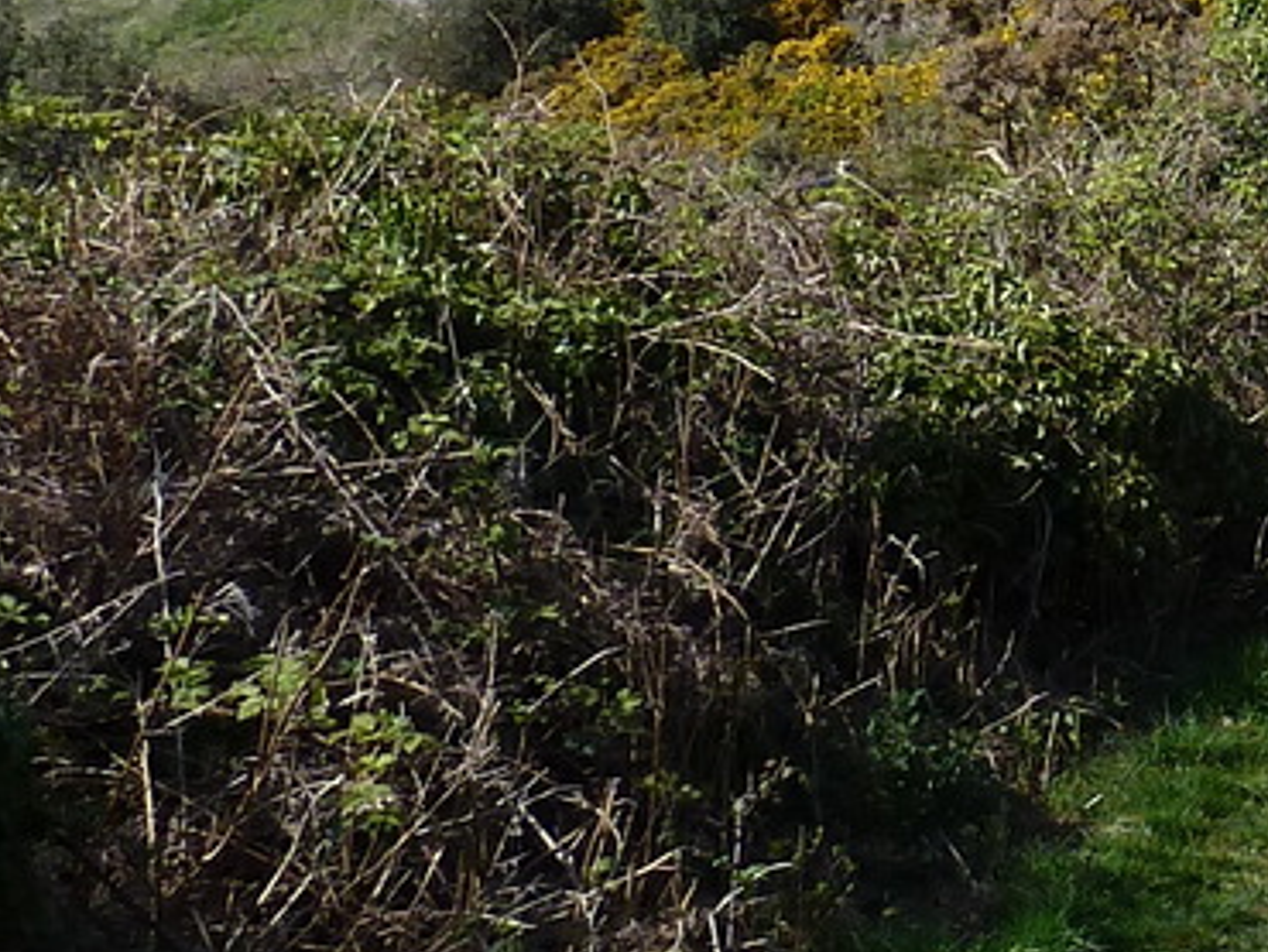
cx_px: 1912
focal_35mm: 108
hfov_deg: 16.5
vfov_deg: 13.5
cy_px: -24
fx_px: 3959
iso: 80
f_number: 4
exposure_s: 1/500
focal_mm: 4.1
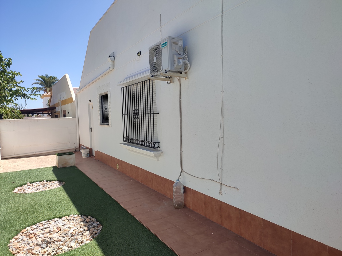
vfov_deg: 54.9
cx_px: 171
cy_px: 128
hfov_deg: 69.4
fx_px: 247
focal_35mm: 25
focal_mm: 6.04
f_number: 1.9
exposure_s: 1/463
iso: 50
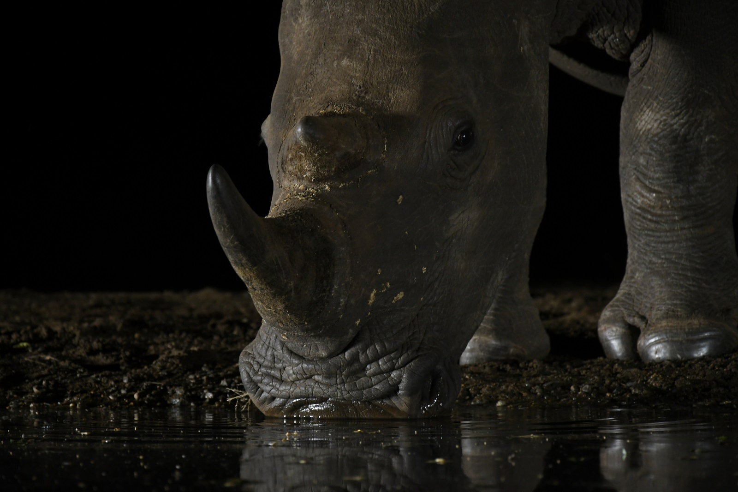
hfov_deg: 13.0
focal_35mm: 158
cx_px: 369
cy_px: 246
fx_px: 3228
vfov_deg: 8.7
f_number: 5.6
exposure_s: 1/20
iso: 1400
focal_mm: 105
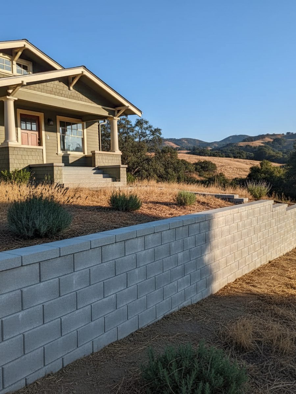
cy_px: 197
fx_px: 274
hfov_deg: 56.8
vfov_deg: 71.6
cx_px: 148
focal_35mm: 24
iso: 665
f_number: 1.78
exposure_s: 1/1067
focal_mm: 6.8
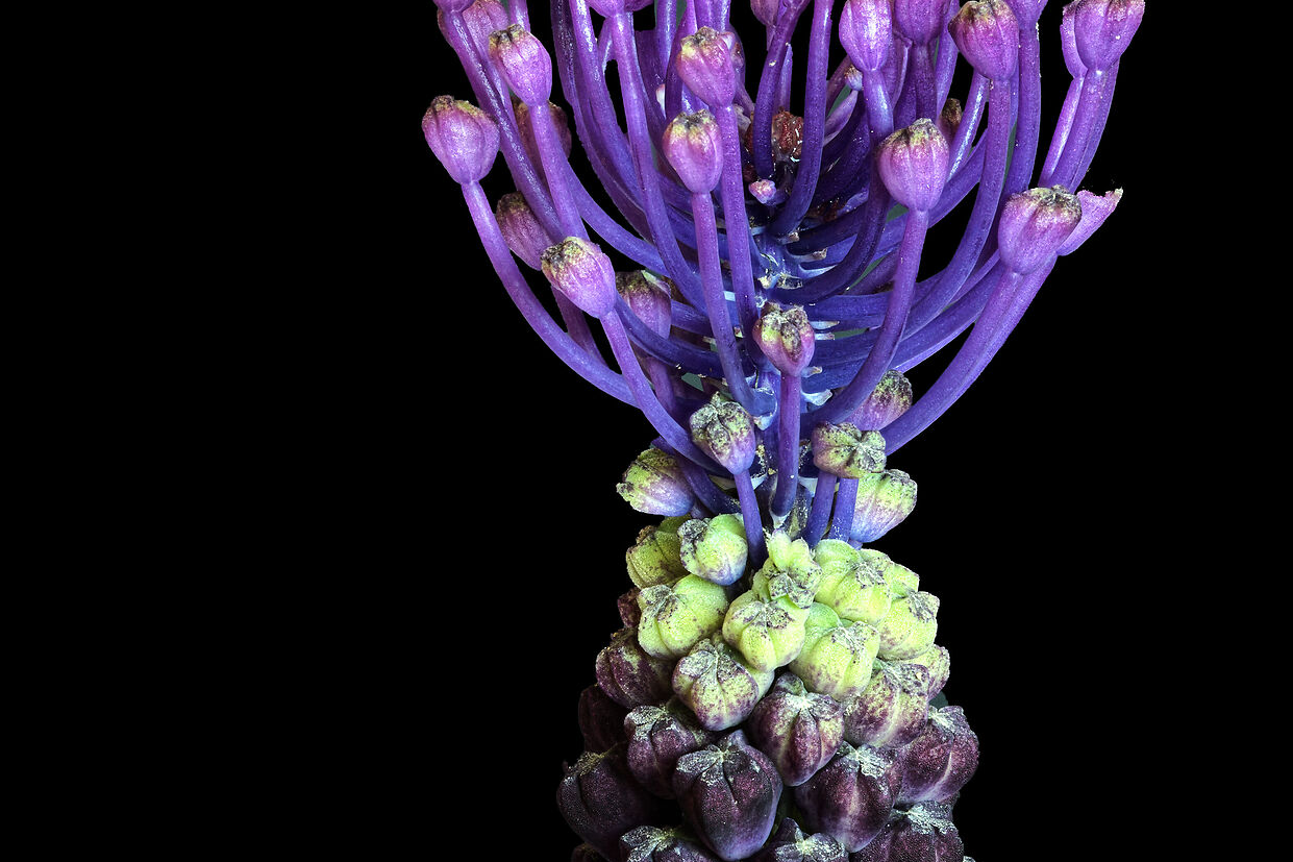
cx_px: 701
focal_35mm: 203
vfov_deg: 6.8
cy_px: 440
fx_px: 7290
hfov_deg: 10.1
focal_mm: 105
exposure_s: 1/5
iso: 400
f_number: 13
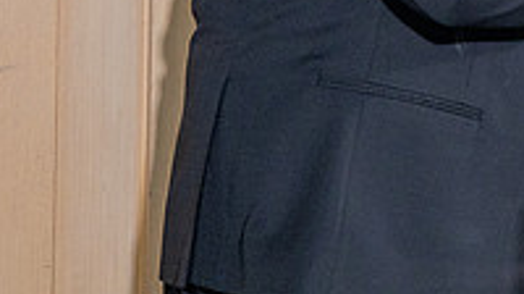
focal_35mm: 272
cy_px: -161
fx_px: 3775
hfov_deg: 7.9
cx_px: 645
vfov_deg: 4.4
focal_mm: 80
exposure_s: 1/200
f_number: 3.2
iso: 1600
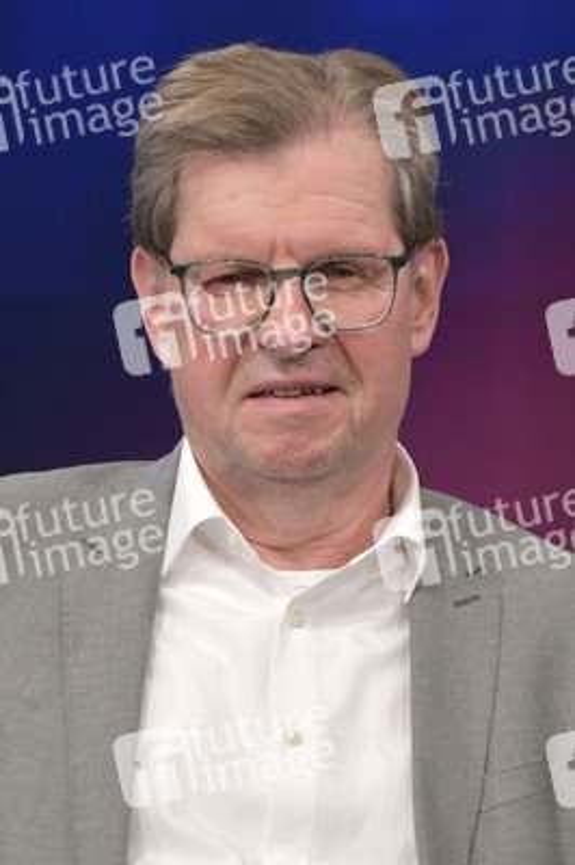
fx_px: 1488
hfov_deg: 21.9
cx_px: 288
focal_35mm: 62
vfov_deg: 32.4
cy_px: 432
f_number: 6.3
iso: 2500
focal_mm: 62
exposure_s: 1/250
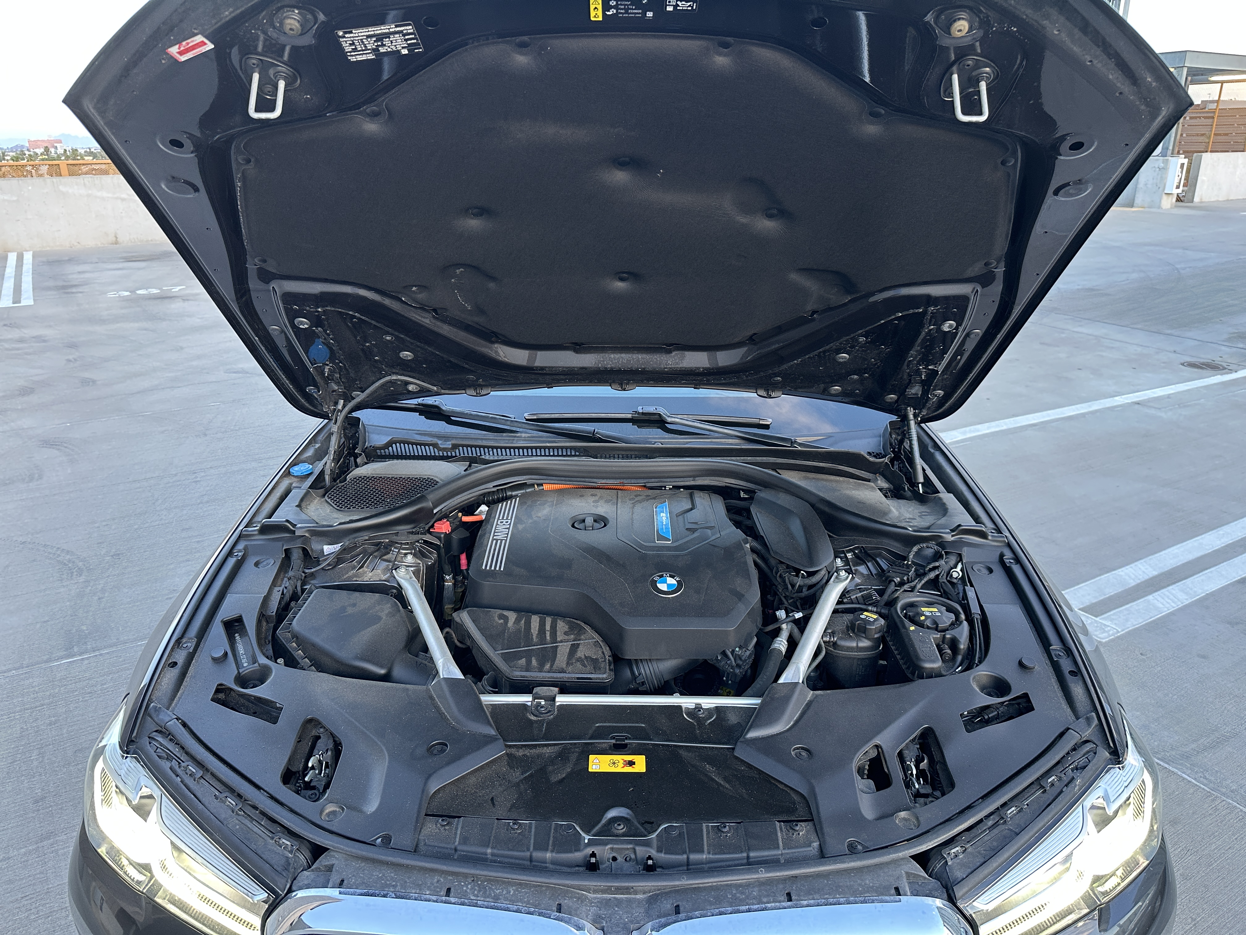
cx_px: 623
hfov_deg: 71.6
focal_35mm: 24
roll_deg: +0.8
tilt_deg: -19.9
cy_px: 468
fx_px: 864
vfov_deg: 56.8
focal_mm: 6.86
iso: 200
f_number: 1.78
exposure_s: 1/61
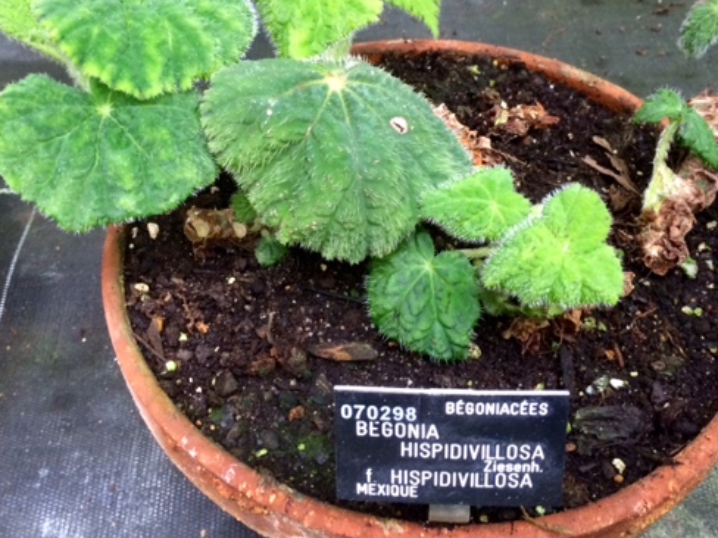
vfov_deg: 37.5
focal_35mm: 38
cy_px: 206
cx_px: 346
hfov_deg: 49.0
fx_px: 788
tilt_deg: -46.7
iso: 200
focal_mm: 4.15
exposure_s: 1/30
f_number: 2.2
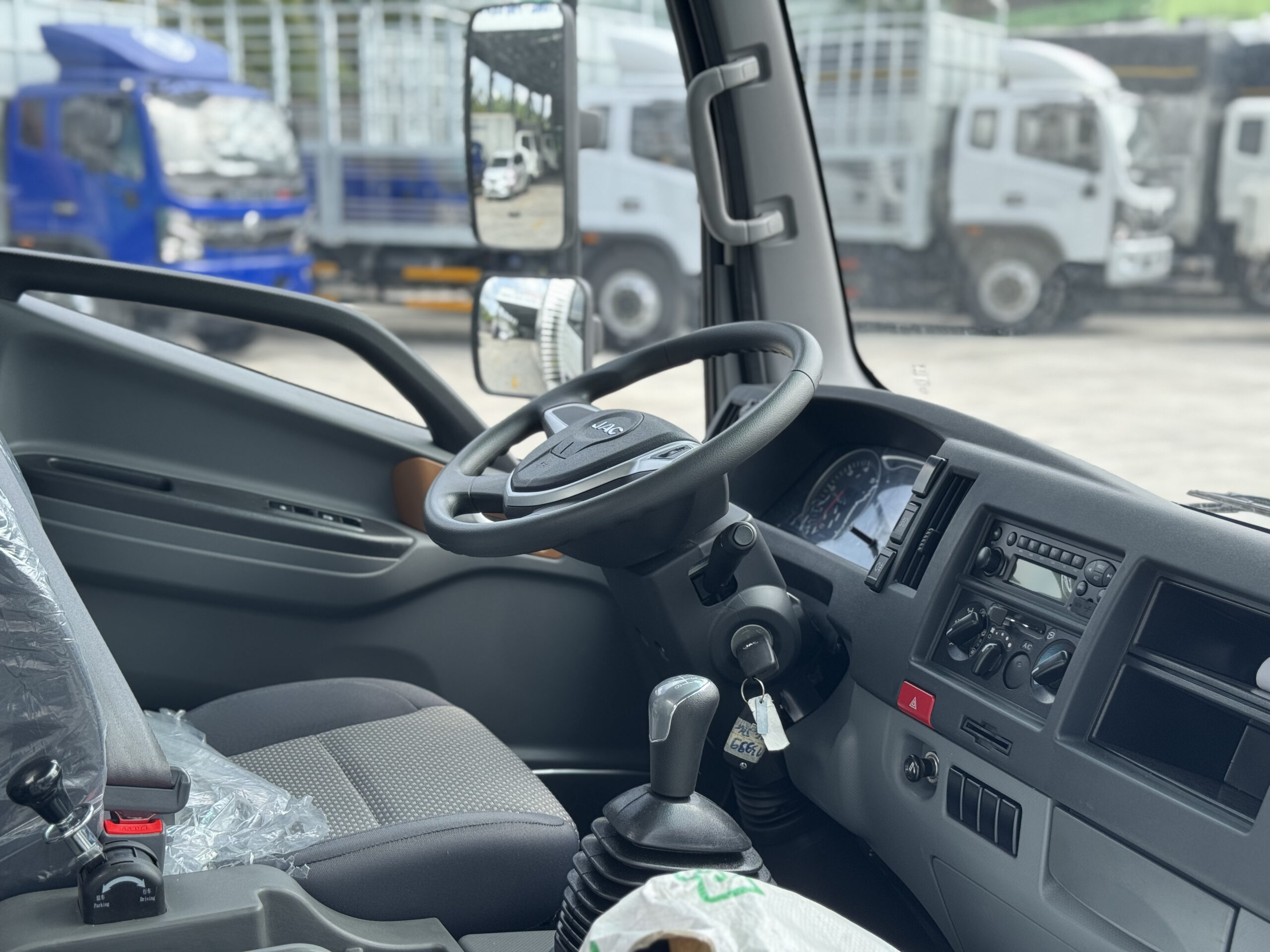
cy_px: 476
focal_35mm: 48
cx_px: 635
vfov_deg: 30.3
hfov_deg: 39.7
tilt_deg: -11.3
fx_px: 1761
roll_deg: -0.1
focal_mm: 6.76
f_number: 1.78
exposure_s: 1/658
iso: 64
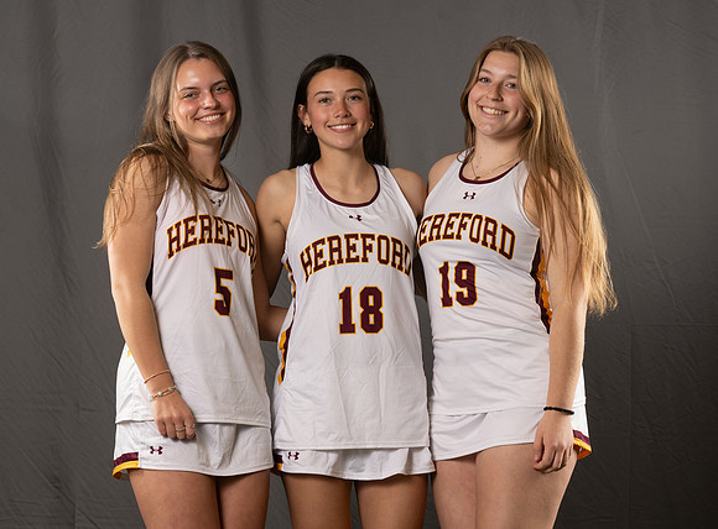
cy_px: 264
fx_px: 2976
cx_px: 415
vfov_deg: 10.2
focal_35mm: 144
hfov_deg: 13.8
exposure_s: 1/160
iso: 125
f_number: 6.3
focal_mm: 90
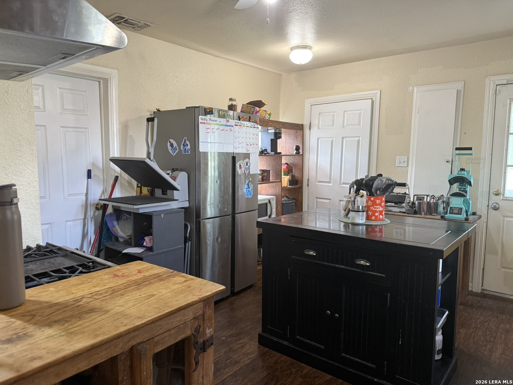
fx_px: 356
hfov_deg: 71.6
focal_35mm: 24
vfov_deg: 56.8
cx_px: 256
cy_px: 192
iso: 320
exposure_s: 1/60
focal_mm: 6.76
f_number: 1.78
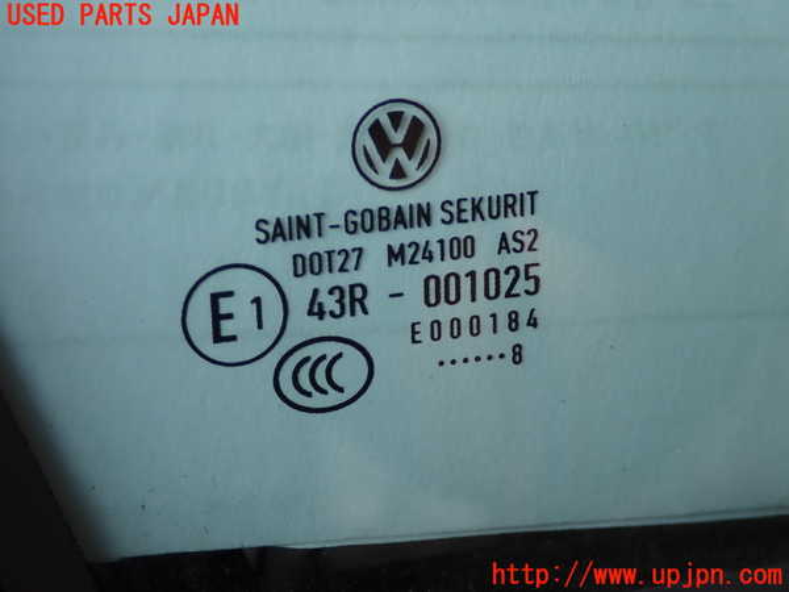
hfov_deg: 29.0
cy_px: 296
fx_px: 1527
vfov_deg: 21.9
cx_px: 394
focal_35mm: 67
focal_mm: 11.88
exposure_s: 1/125
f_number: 3.8
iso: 125
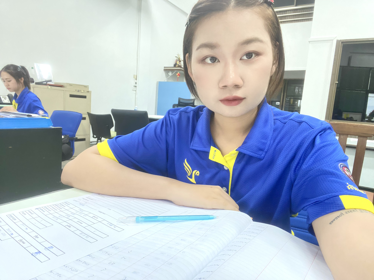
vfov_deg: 58.9
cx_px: 187
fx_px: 248
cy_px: 140
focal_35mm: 23
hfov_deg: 73.9
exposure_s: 1/33
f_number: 2.2
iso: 400
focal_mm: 2.71
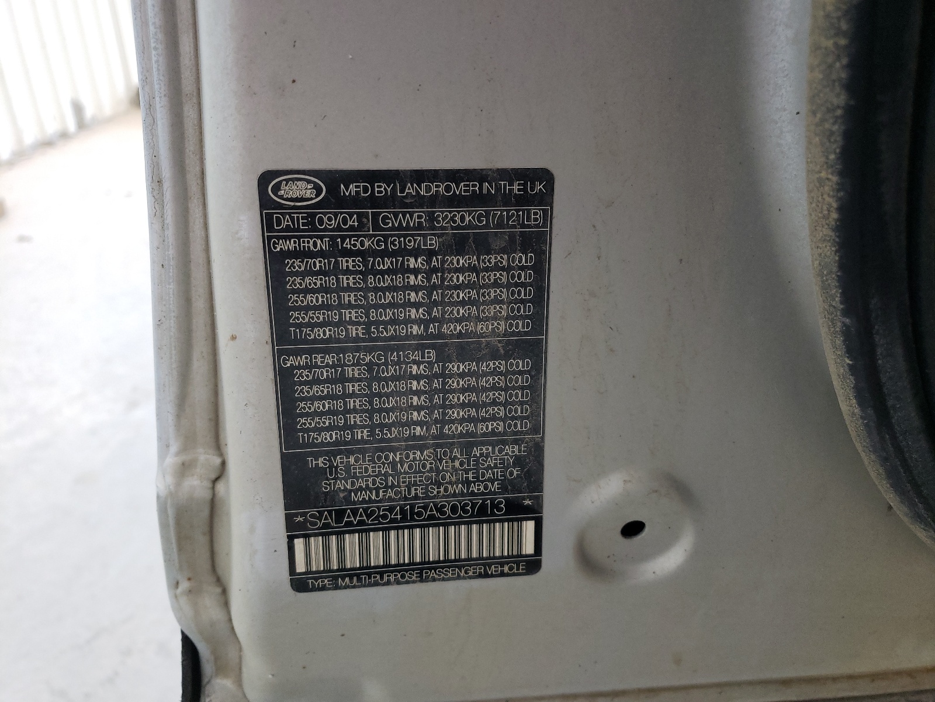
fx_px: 702
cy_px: 351
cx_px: 468
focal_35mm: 26
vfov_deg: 53.1
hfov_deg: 67.3
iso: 141
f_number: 1.5
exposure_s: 1/60.2
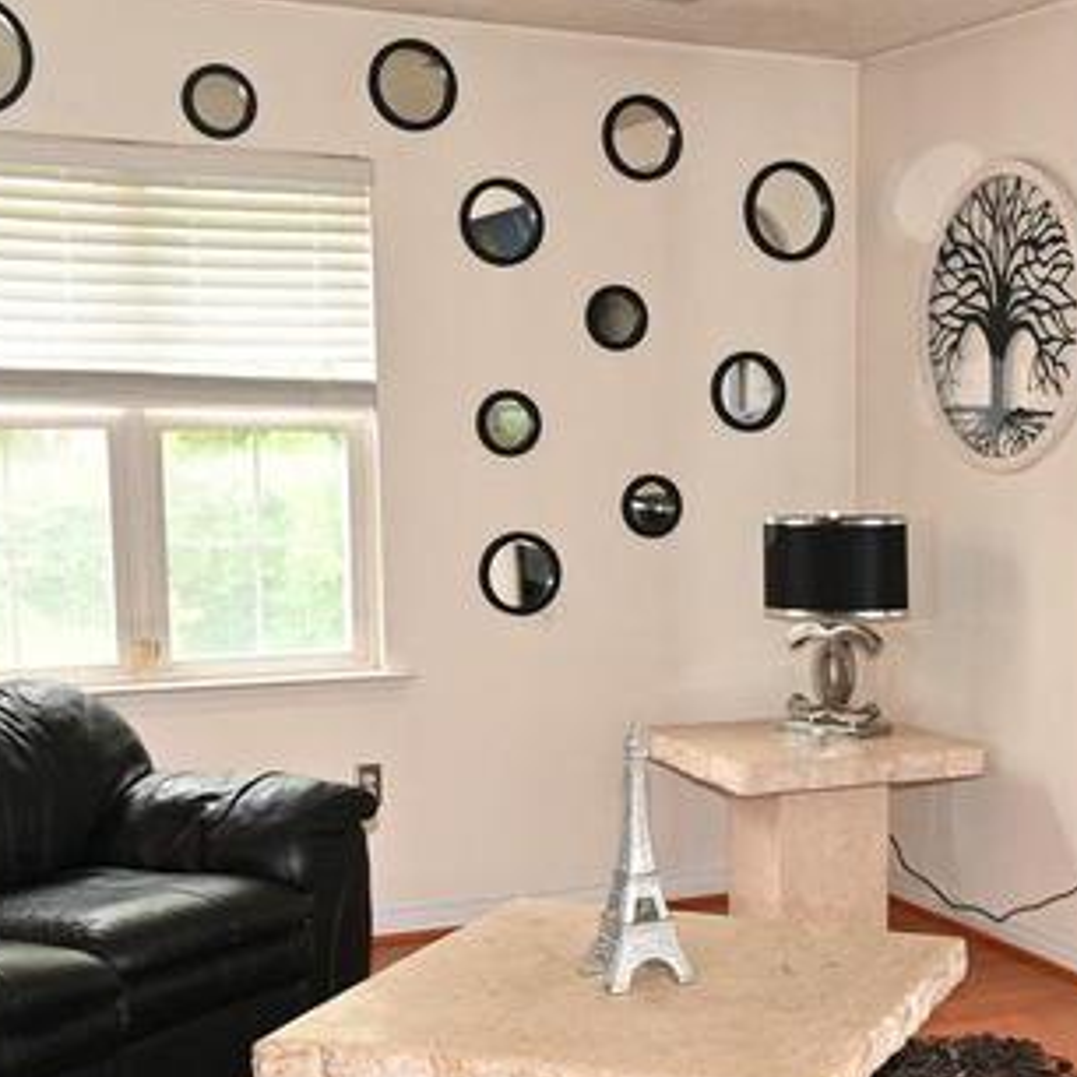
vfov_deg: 30.3
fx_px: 1971
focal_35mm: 56
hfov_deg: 29.9
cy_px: 718
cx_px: 848
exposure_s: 1/80
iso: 1400
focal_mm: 14
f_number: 4
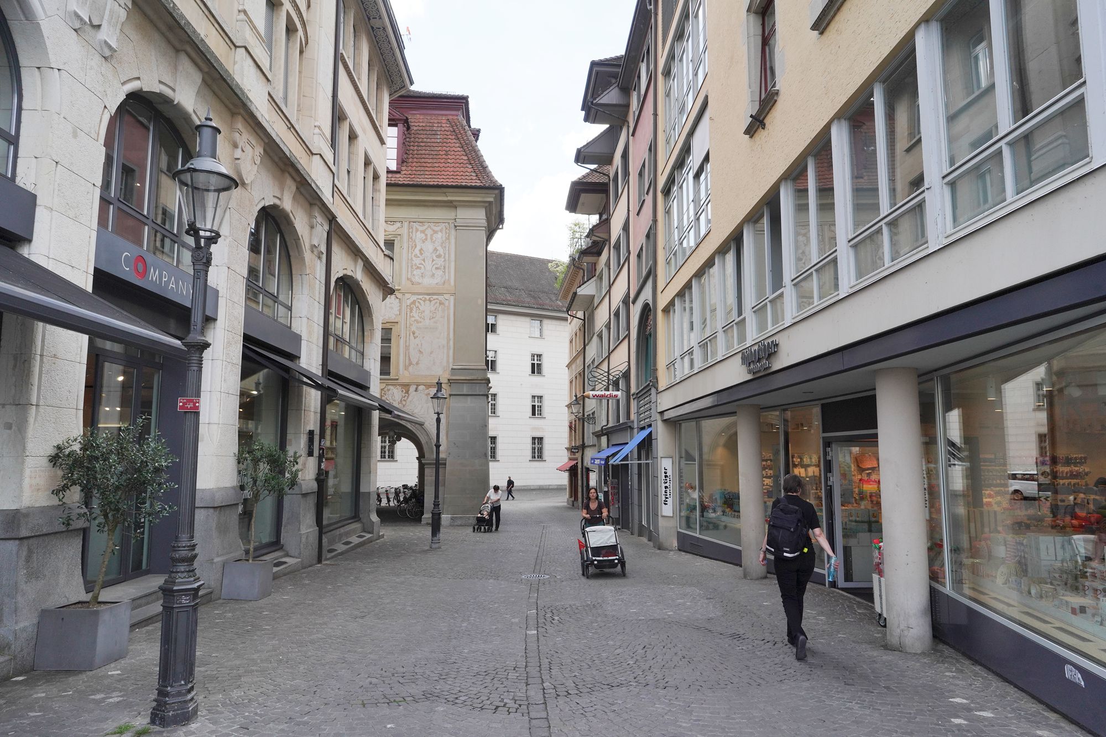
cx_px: 553
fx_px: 737
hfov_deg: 73.7
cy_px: 368
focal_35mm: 24
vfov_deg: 53.1
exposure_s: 1/320
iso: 500
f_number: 13
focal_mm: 24
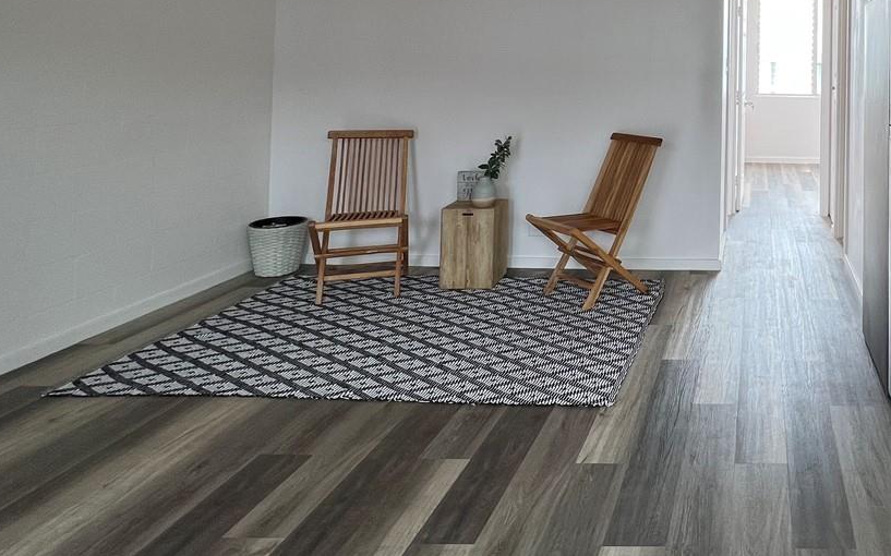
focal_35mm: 27
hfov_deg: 60.1
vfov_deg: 41.9
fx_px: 655
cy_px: 45
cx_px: 770
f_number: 1.8
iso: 50
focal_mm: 1.57
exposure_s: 1/122
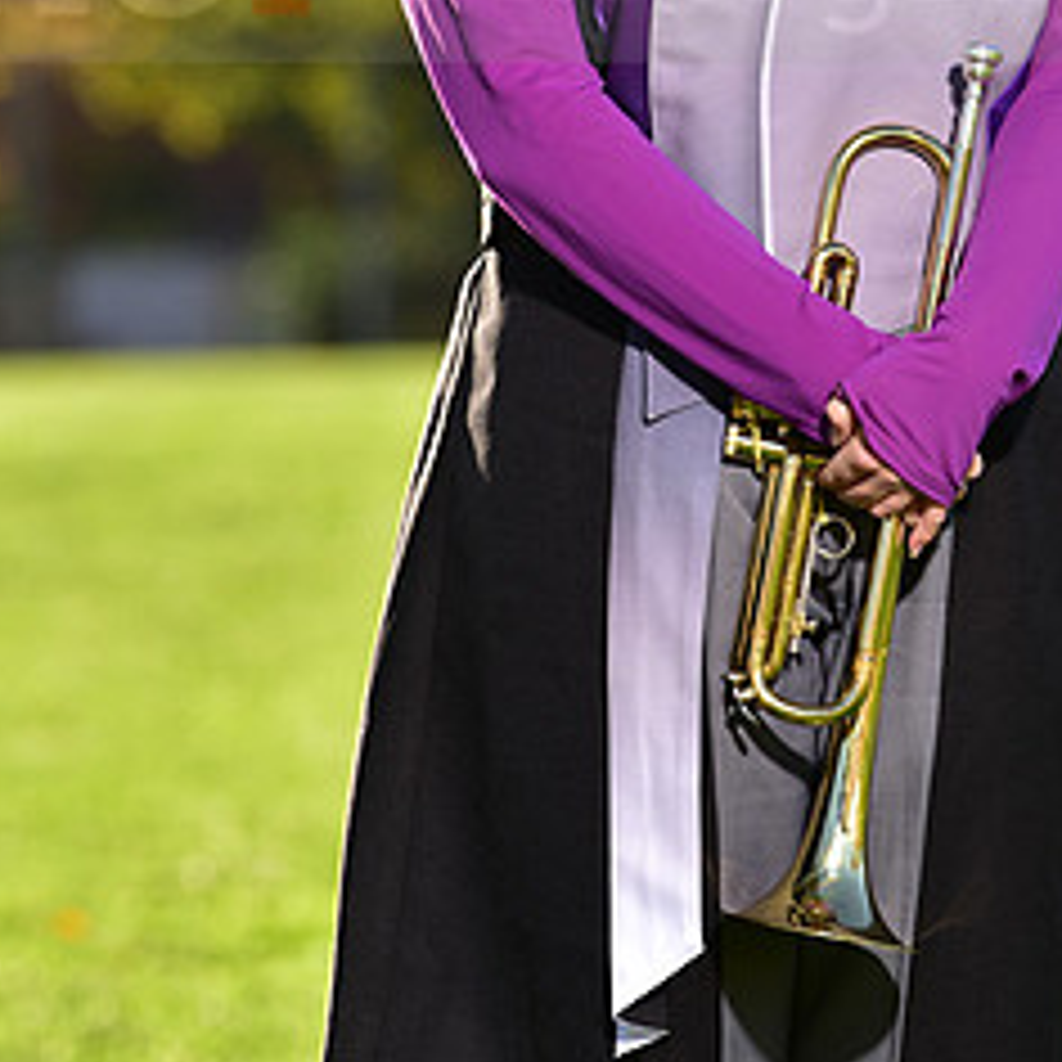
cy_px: -81
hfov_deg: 4.2
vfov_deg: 4.2
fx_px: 14474
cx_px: 727
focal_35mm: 417
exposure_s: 1/250
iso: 80
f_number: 5
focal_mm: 200
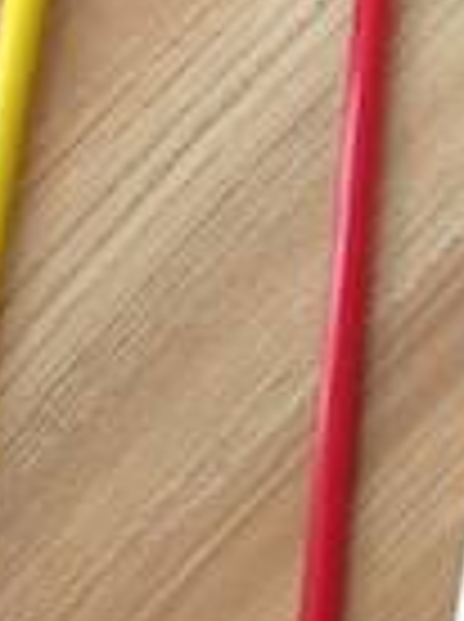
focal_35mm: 144
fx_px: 2582
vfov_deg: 12.6
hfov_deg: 10.2
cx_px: 369
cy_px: -486
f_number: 2.4
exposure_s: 1/40
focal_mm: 4.12
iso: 50
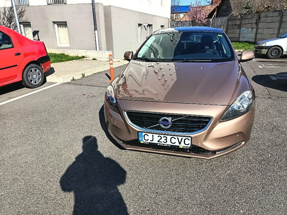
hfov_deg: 69.4
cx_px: 148
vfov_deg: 54.9
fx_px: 207
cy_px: 110
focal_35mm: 25
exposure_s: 1/714
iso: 100
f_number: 1.75
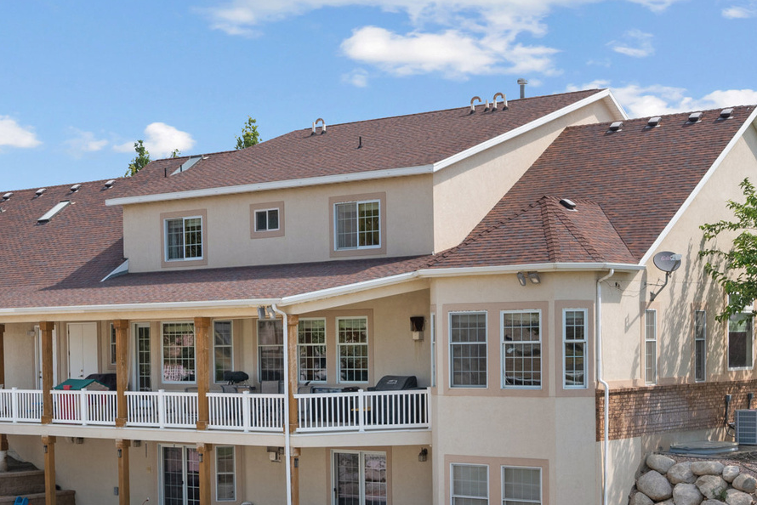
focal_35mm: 69
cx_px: 330
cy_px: 421
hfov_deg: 29.2
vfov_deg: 19.5
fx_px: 1451
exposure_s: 1/160
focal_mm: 30
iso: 250
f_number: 8
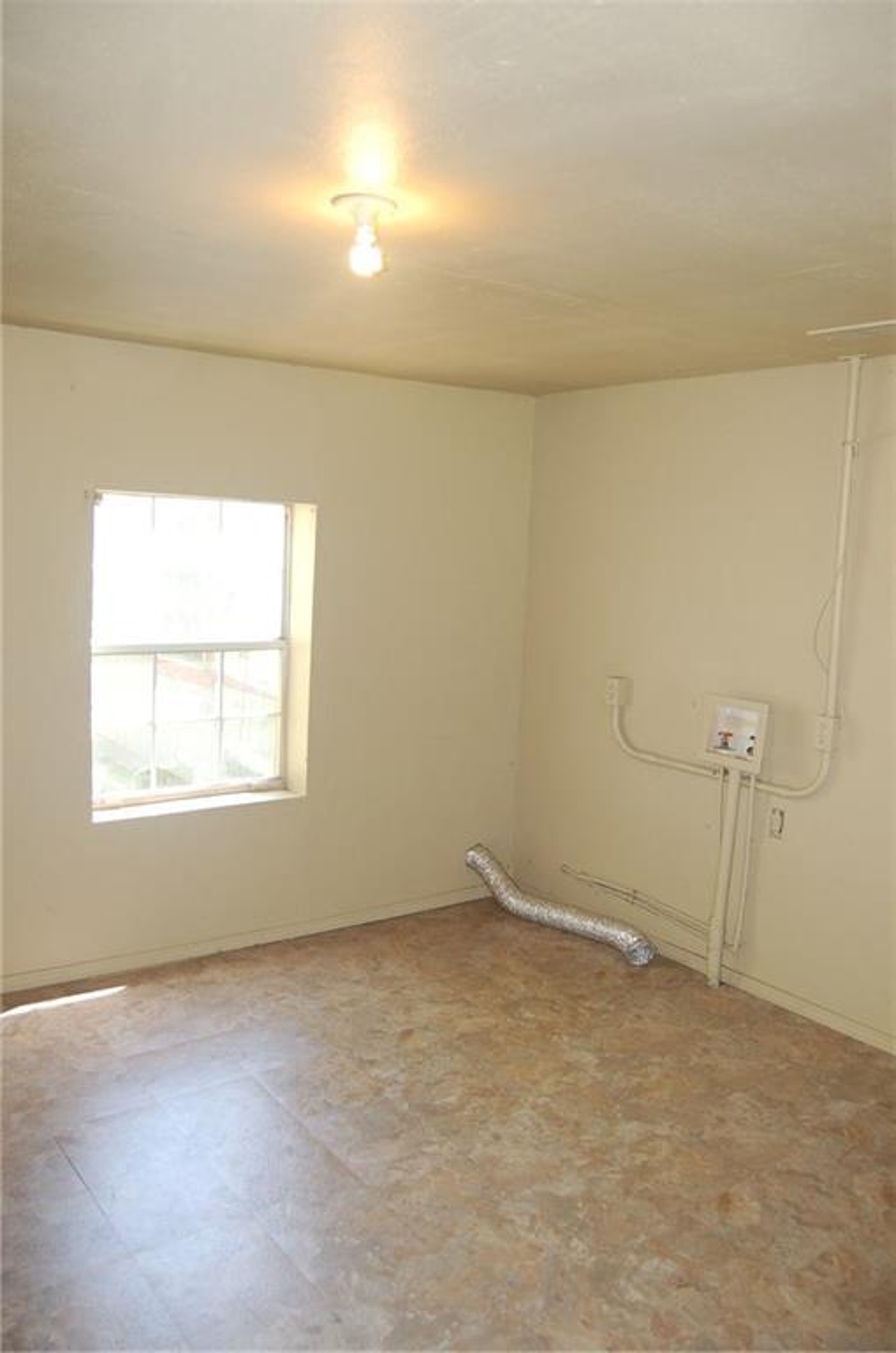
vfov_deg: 67.5
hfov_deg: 47.8
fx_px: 1012
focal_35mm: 27
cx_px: 448
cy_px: 676
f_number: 3.5
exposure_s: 1/60
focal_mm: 18
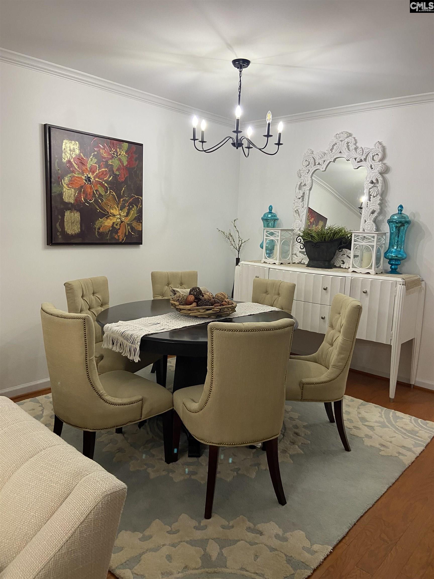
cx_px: 217
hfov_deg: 53.1
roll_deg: -1.1
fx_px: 435
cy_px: 290
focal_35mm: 26
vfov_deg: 67.3
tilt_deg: -8.1
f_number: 1.8
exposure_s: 1/60
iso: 100
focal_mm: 4.25
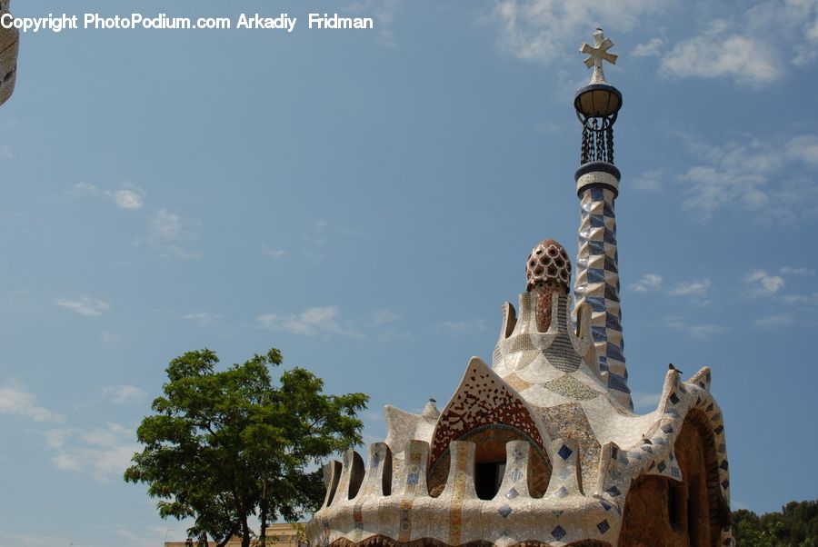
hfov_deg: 46.4
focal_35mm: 42
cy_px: 274
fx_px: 955
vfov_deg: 32.0
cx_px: 409
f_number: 7.1
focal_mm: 28
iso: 160
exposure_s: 1/800
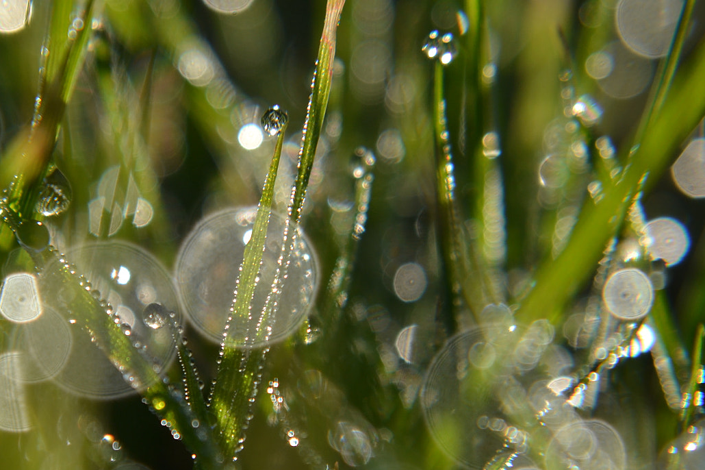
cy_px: 349
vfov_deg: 2.9
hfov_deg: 4.4
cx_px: 192
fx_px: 9122
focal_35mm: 466
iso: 100
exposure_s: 1/320
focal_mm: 200
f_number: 8
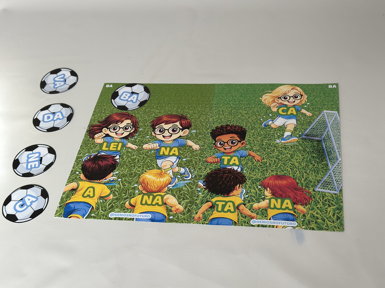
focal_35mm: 48
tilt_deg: -46.8
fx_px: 534
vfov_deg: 30.3
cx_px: 192
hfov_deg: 39.7
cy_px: 144
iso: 80
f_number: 1.78
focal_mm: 6.86
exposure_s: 1/202
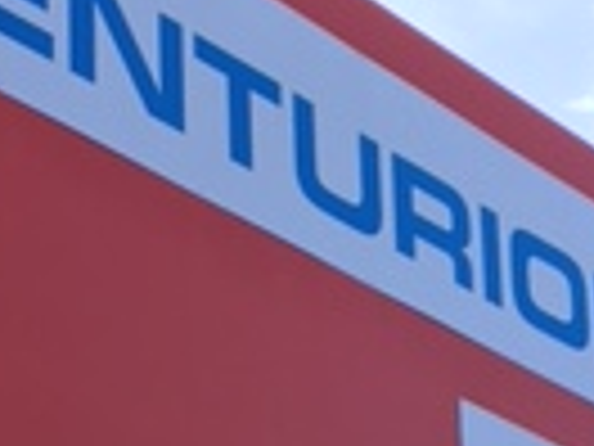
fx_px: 2420
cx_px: 148
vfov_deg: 9.9
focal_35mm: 141
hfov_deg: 13.9
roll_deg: +1.7
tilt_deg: +13.7
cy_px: 820
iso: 25
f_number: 2.2
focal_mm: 4.15
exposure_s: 1/884
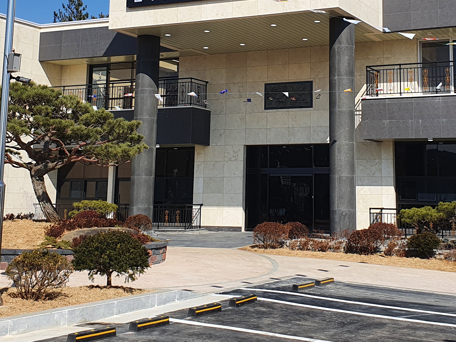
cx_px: 292
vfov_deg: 24.3
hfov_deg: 32.5
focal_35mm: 59
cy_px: 48
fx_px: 777
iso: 50
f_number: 2.4
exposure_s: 1/2088
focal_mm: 4.32
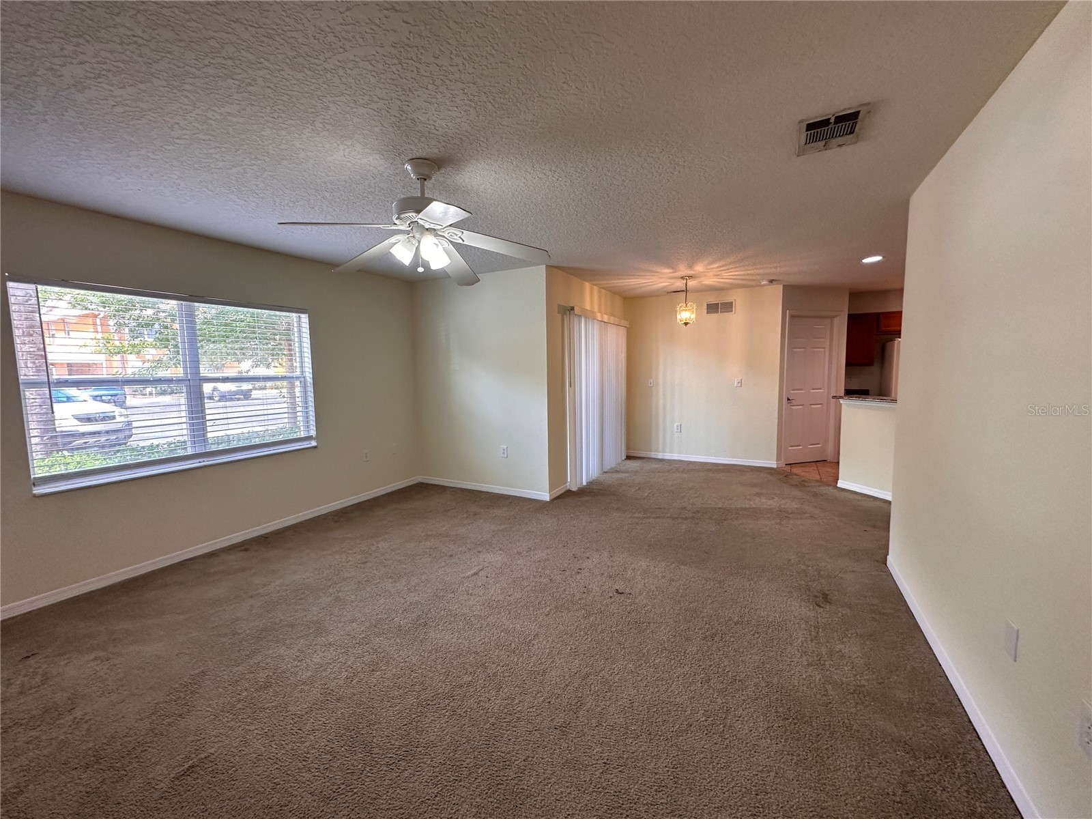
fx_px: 442
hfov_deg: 102.1
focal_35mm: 14
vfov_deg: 85.7
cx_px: 546
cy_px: 410
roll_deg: +0.5
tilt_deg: -4.8
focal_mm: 2.22
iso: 250
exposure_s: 1/120
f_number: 2.2
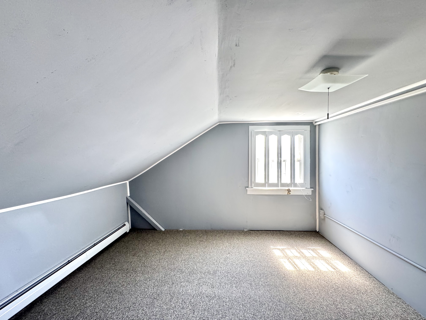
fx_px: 172
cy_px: 160
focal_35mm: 14
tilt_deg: -1.2
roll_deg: +0.6
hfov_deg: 102.1
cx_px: 213
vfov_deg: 85.7
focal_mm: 2.22
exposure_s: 1/60
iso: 500
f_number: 2.2
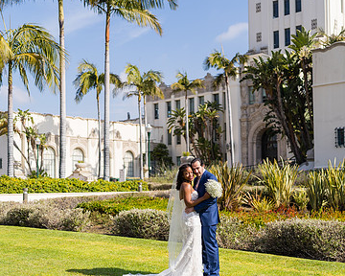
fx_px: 541
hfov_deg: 35.3
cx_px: 195
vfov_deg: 28.5
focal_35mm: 53
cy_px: 175
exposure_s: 1/5000
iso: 80
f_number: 1.4
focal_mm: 35
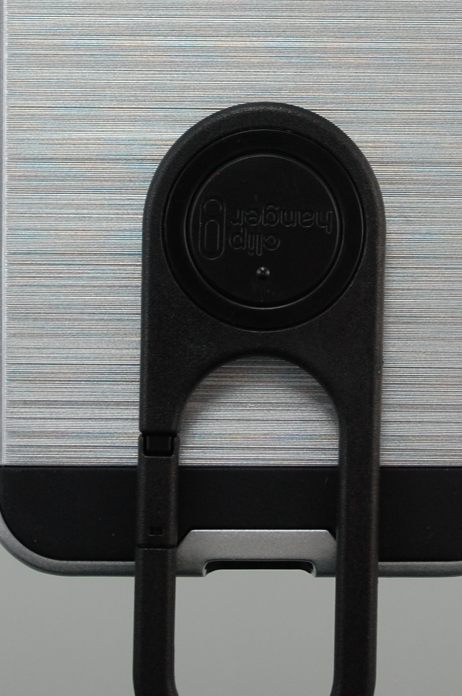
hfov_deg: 11.0
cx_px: 308
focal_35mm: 124
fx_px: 2392
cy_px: 87
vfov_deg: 16.3
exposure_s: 1/80
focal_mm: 38
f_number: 5.3
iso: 400
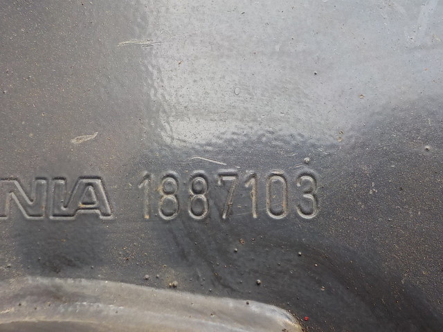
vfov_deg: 46.8
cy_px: 166
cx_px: 222
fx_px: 384
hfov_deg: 60.0
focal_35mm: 30
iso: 125
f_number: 3.3
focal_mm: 4.1
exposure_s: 1/30
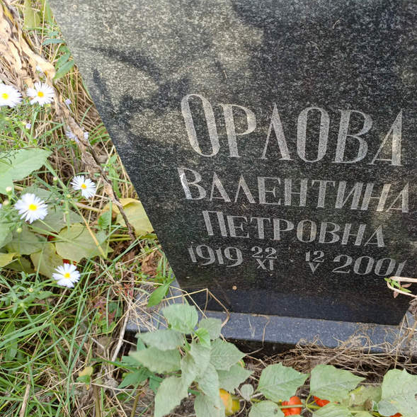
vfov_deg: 54.0
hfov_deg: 53.0
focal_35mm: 30
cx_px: 278
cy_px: 212
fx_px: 409
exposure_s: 1/50
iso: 191
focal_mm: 4.76
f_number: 1.69
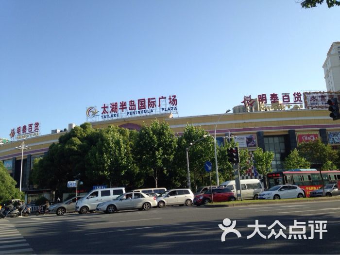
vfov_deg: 42.9
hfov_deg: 55.4
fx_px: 324
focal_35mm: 33
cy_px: 128
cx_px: 170
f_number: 2.4
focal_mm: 4.12
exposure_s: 1/889
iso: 50
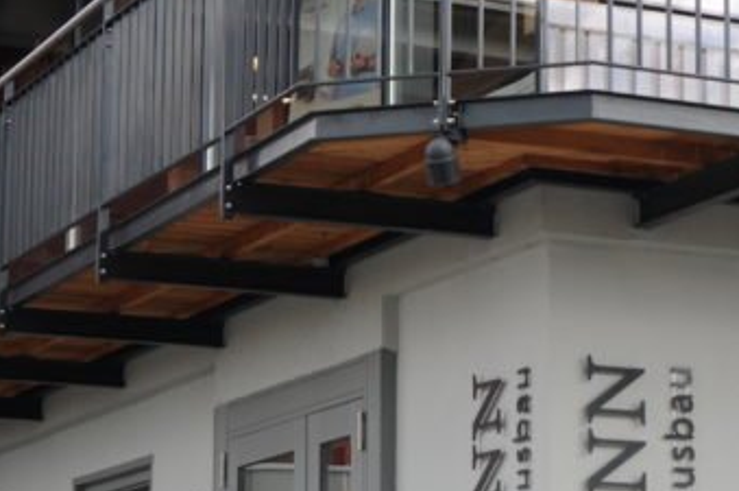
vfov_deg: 8.0
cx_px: 783
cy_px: 336
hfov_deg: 11.8
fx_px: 3526
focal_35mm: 172
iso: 200
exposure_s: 1/160
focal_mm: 38
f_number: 6.3
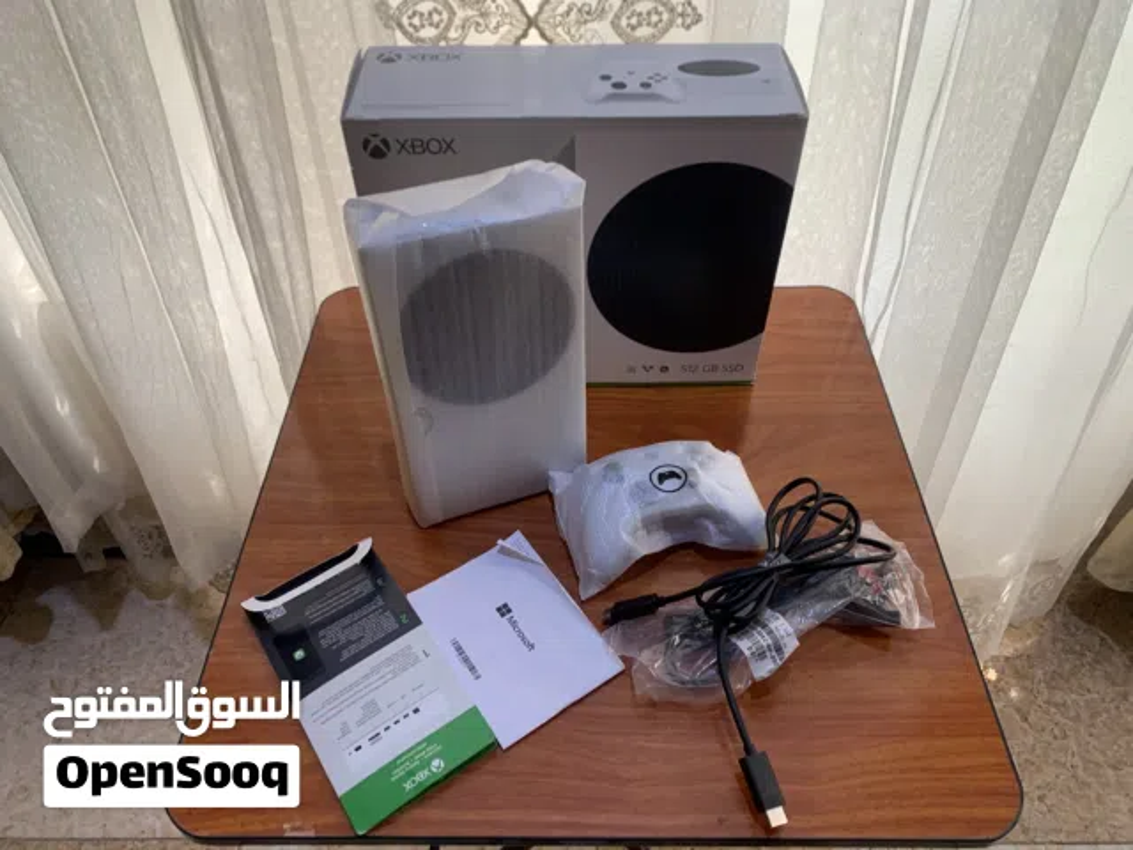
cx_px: 566
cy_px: 425
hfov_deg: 67.3
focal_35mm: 26
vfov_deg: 53.1
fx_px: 851
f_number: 1.8
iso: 100
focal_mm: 4.25
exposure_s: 1/110
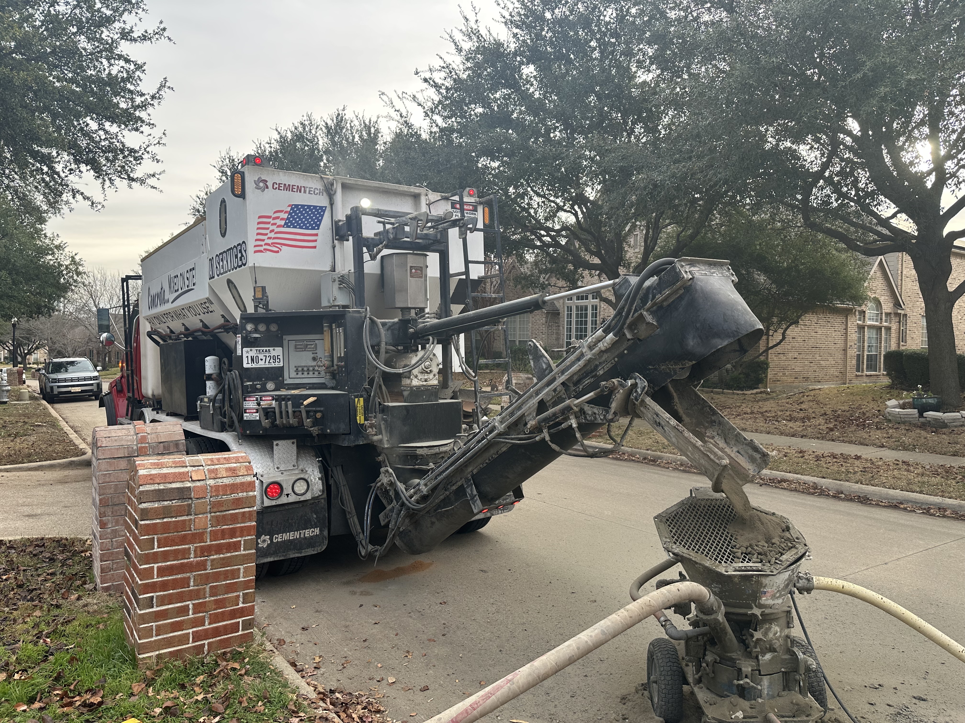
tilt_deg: -2.1
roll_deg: -1.4
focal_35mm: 24
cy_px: 362
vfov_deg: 56.8
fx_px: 669
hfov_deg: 71.6
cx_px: 482
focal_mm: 6.86
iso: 80
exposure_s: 1/444
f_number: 1.78
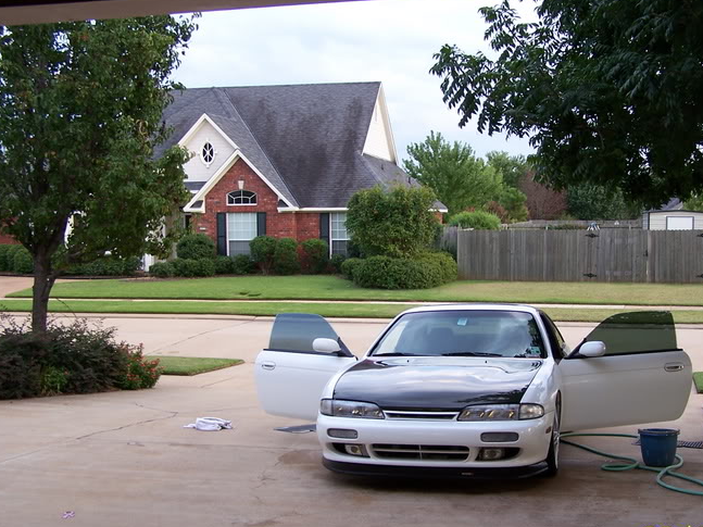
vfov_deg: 30.8
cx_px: 423
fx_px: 954
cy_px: 301
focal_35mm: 47
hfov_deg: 40.3
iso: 80
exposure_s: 1/40
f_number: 2.8
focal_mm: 6.3
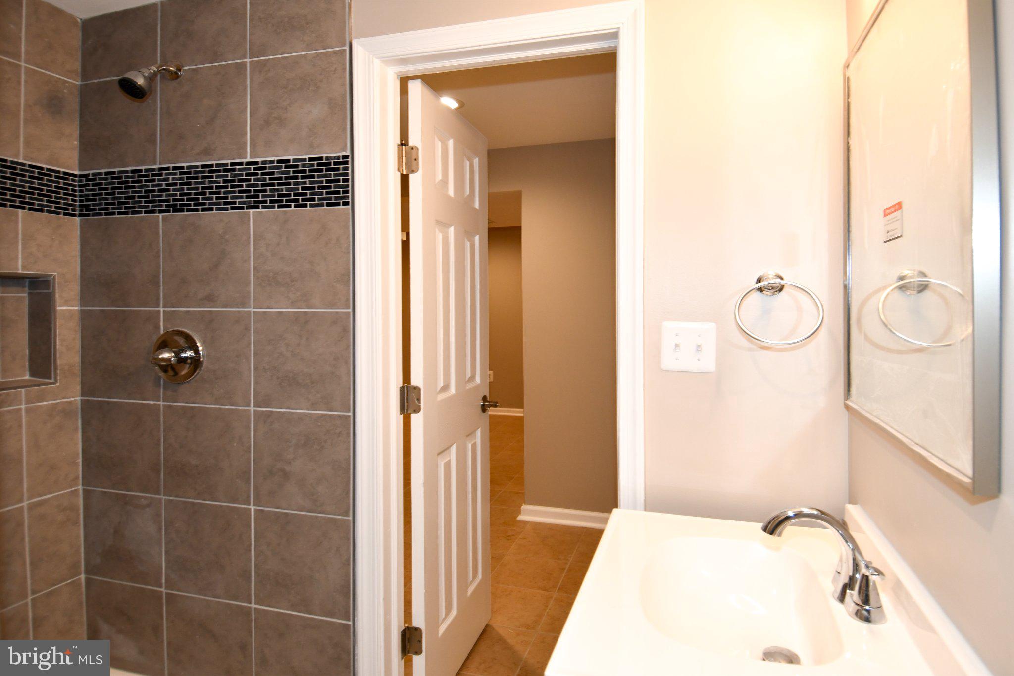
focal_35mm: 18
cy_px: 338
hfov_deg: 90.0
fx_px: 507
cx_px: 507
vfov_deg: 67.4
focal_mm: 12
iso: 400
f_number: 4
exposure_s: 1/60
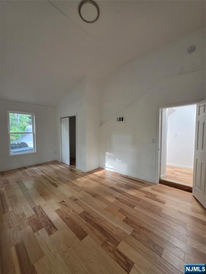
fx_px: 103
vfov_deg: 106.2
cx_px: 103
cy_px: 137
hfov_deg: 89.9
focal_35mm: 13
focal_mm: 2.2
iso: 200
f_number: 1.9
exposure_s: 1/60
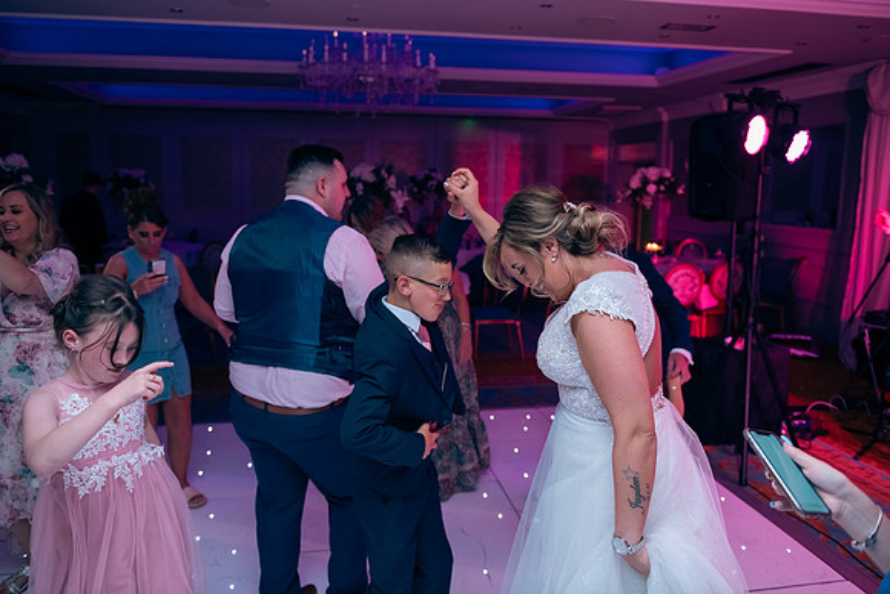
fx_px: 717
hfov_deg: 63.6
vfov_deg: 45.0
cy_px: 297
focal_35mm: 29
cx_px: 445
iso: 800
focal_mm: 29
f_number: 3.5
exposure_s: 1/160
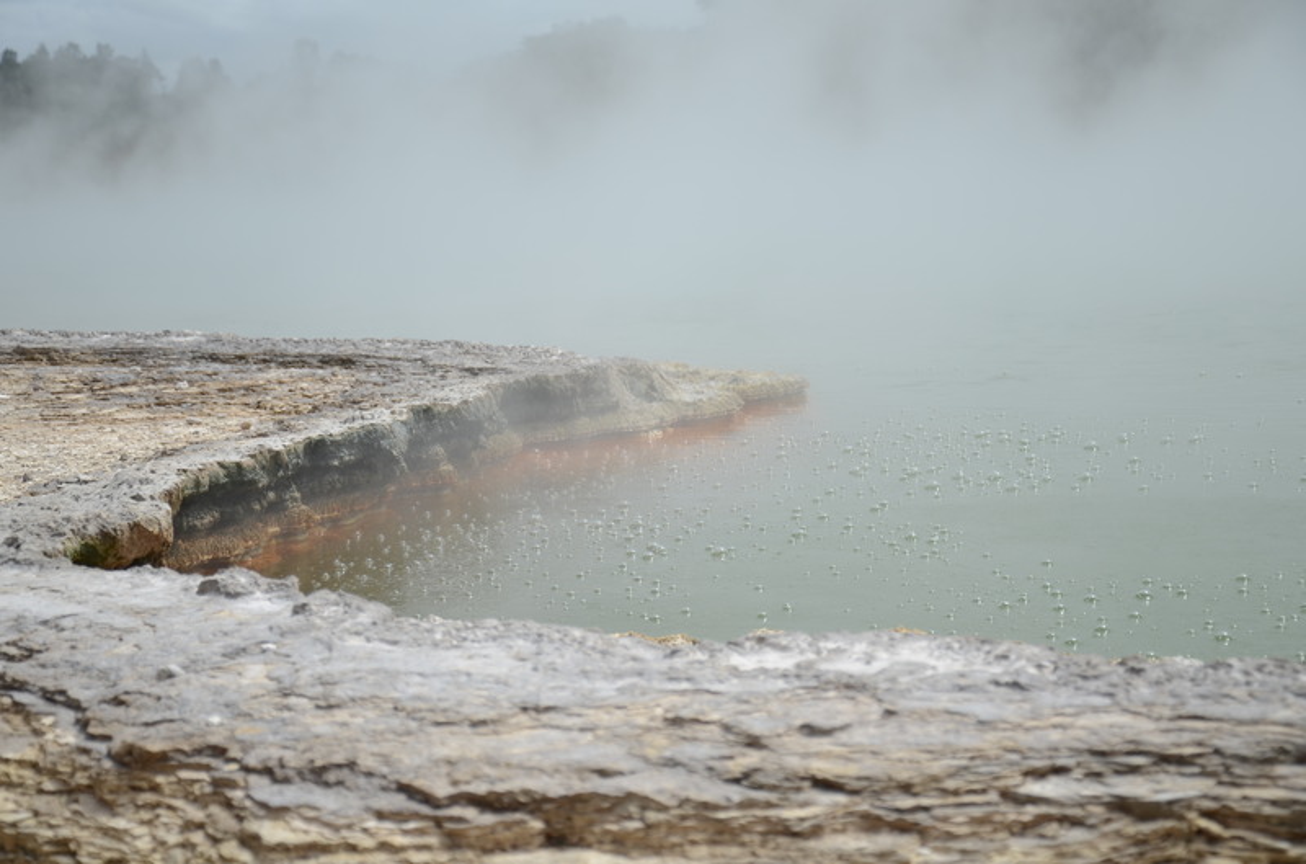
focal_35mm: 72
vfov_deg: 18.8
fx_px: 2605
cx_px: 653
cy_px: 432
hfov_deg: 28.1
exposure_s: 1/1000
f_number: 4.8
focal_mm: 48
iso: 100
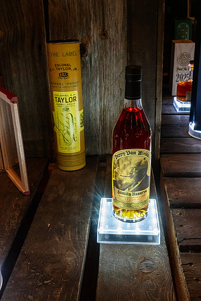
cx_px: 100
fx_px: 360
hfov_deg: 31.2
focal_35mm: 43
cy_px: 150
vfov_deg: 45.4
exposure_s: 1/40
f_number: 14
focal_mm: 43
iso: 6400
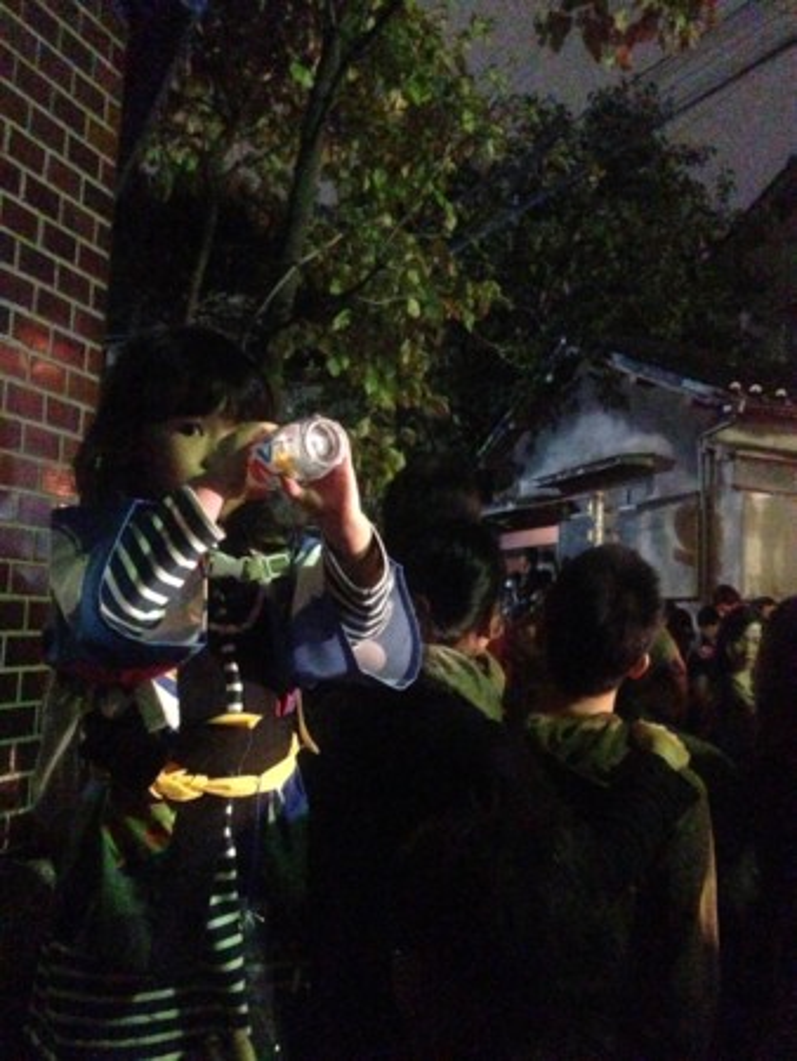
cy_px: 530
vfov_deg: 55.3
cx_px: 398
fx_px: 1012
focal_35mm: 33
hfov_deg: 43.0
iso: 3200
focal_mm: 4.13
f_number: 2.4
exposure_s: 1/15
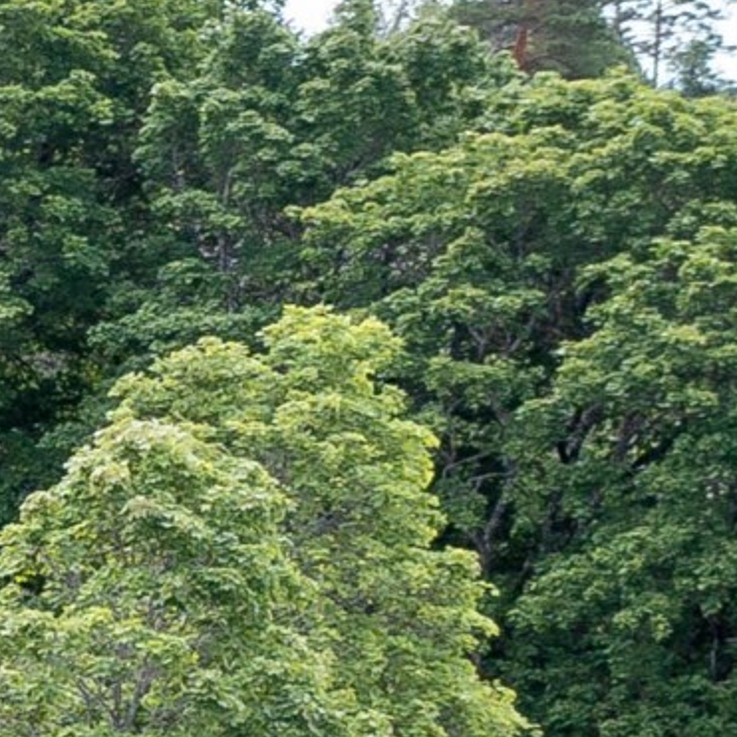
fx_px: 5010
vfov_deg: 8.1
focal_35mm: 208
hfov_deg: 7.0
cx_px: -1939
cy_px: 1329
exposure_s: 1/120
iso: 100
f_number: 4.5
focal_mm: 10.26
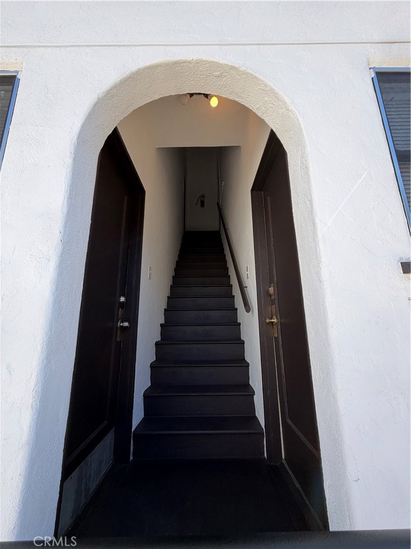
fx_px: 222
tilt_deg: +13.0
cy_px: 274
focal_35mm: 14
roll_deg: +1.6
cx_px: 206
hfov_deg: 85.7
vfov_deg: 102.1
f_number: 2.2
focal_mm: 2.22
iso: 50
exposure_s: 1/502
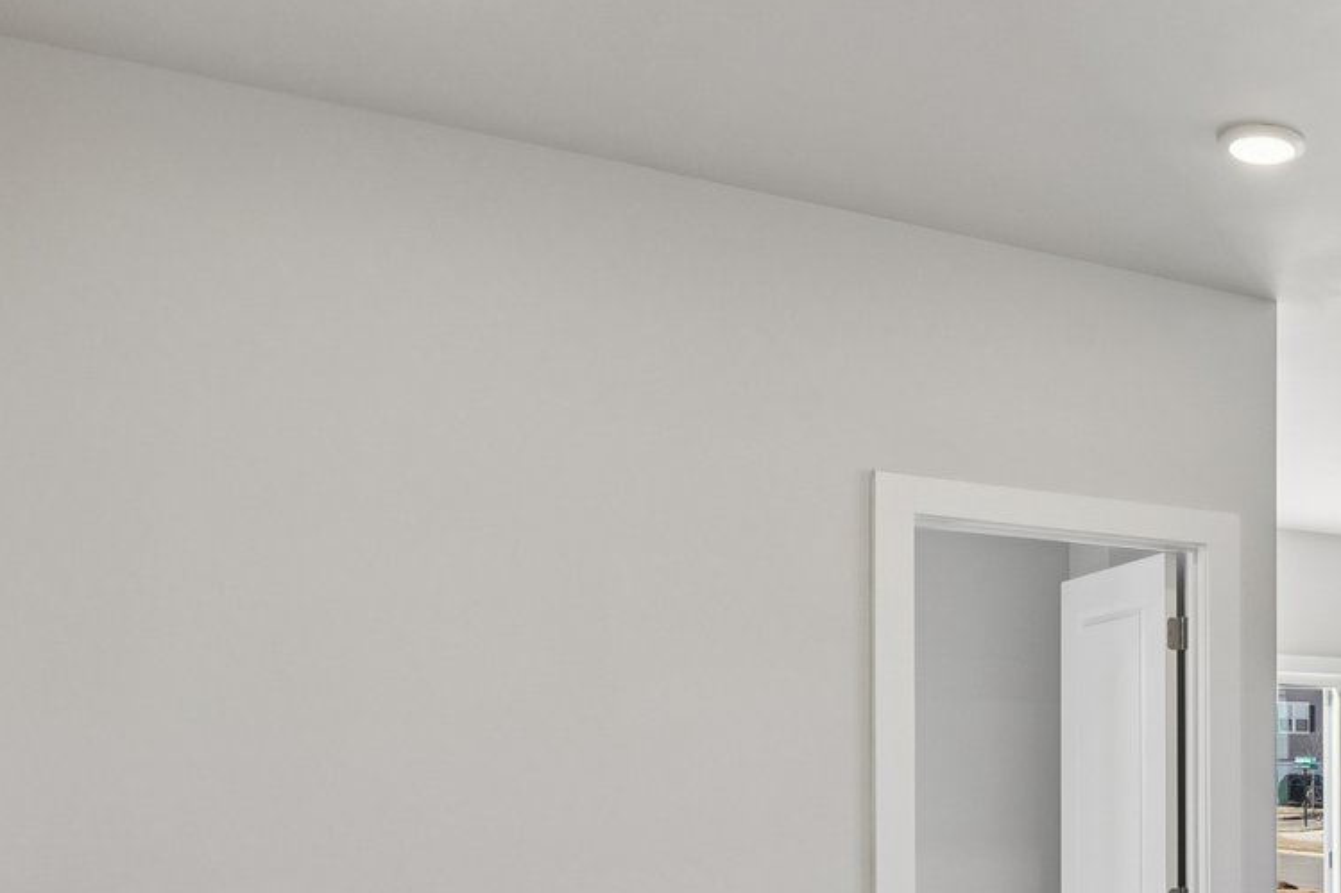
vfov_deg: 31.4
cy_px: 772
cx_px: 1500
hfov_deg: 38.5
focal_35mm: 41
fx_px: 1527
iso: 200
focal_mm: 15
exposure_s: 1/50
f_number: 8
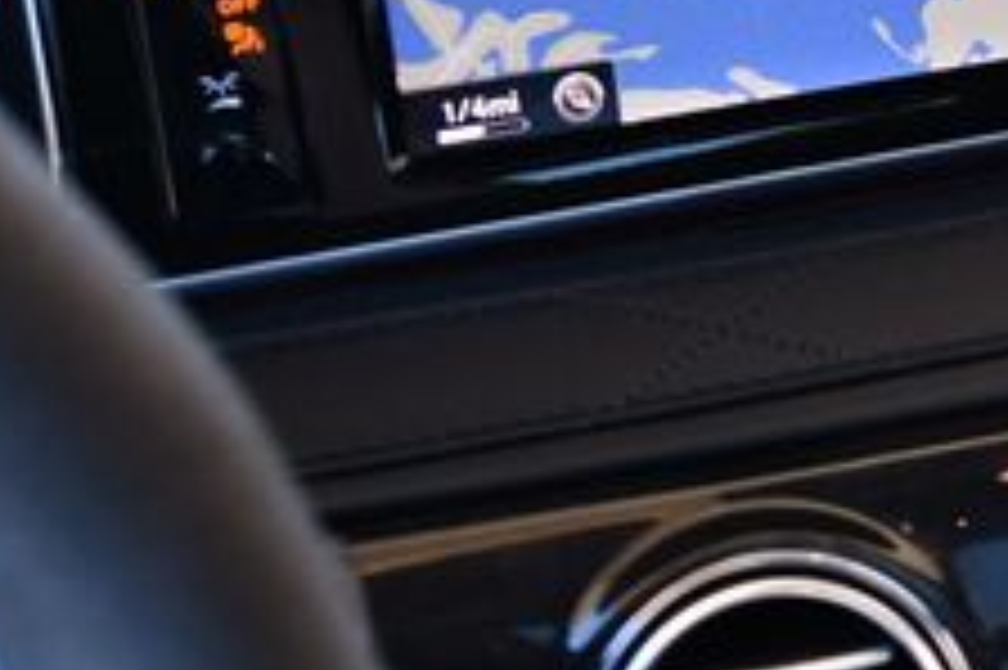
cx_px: 1238
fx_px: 2882
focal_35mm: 103
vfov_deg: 13.2
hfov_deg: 18.7
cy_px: 103
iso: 800
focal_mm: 18
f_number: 3.5
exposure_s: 1/200
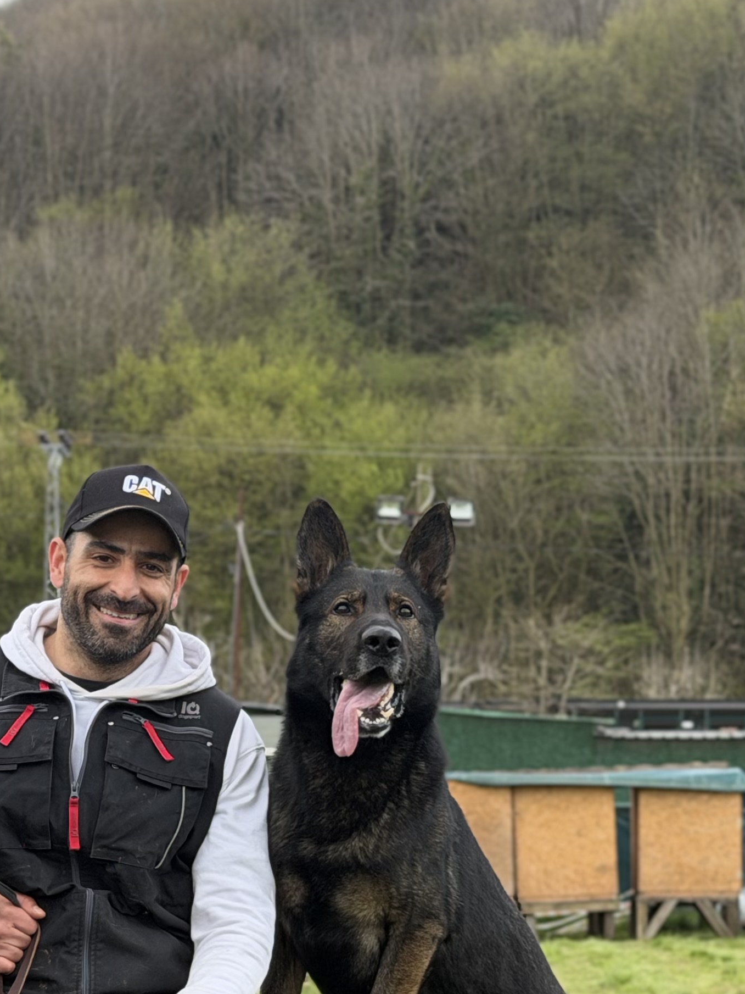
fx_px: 3070
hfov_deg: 13.6
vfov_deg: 18.1
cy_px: 871
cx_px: -28
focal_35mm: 107
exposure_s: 1/527
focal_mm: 6.76
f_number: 1.78
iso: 80
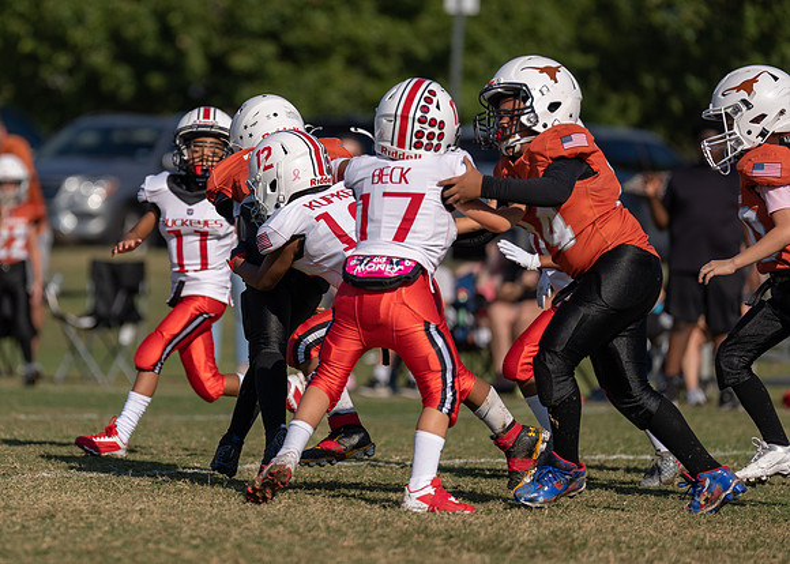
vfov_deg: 4.8
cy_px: 261
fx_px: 6793
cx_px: 223
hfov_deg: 6.7
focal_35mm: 303
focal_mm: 200
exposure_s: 1/4000
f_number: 2.8
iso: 125
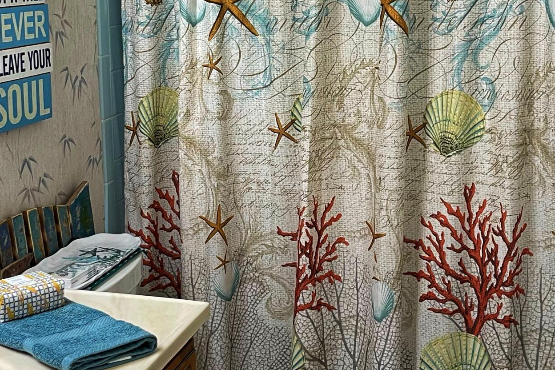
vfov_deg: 20.8
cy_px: 116
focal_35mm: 65
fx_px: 1002
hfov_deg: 30.9
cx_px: 249
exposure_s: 1/60
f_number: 1.6
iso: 80
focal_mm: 5.1
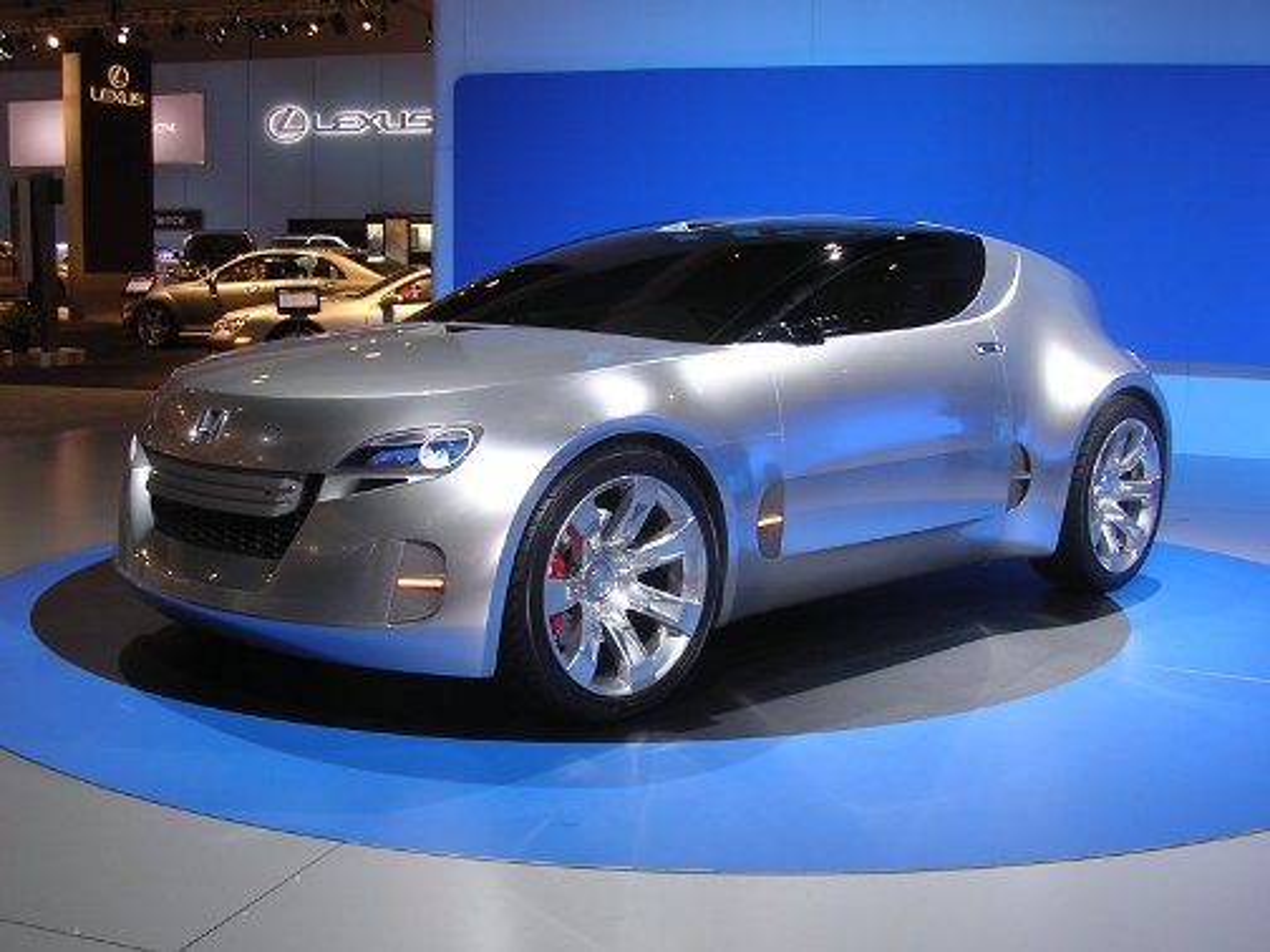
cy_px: 476
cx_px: 635
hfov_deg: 45.8
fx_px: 1504
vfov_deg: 35.1
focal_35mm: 41
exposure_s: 1/30
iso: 101
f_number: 2.9
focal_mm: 6.2
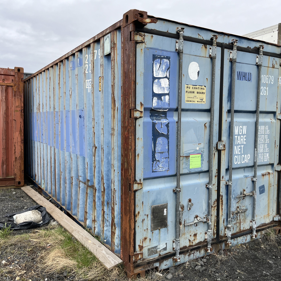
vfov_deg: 52.5
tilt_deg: -4.4
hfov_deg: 52.5
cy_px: 139
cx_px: 139
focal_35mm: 31
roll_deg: -1.3
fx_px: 285
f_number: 1.6
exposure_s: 1/611
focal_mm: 5.1
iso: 50
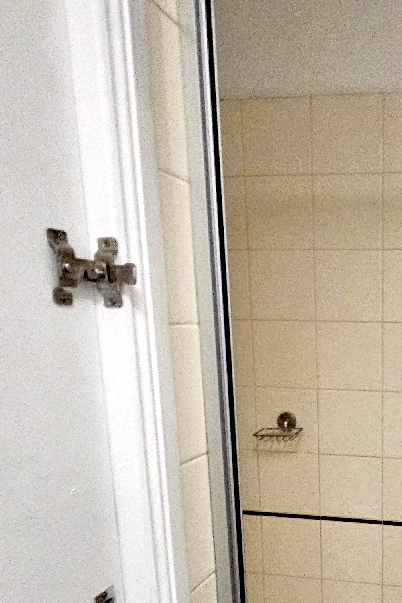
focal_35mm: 30
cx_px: 431
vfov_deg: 59.5
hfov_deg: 37.3
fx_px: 502
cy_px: 431
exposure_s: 1/25
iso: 800
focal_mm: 2.2
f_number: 2.2
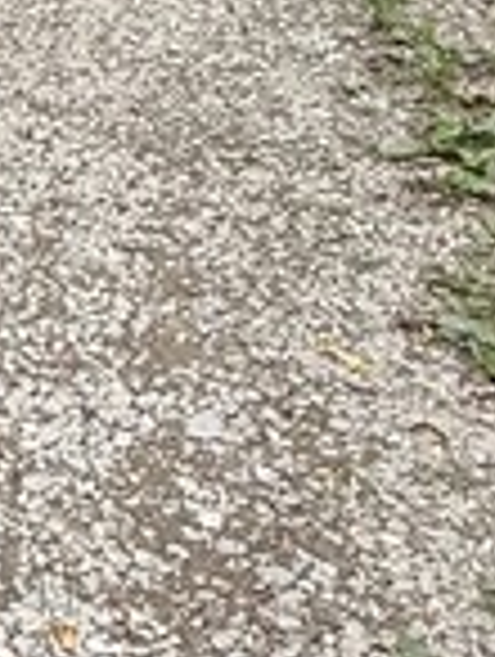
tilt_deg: +2.5
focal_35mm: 98
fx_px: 1863
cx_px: -572
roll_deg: -1.4
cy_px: -472
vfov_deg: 17.0
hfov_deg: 12.7
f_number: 2.2
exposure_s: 1/355
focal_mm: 2.22
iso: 64
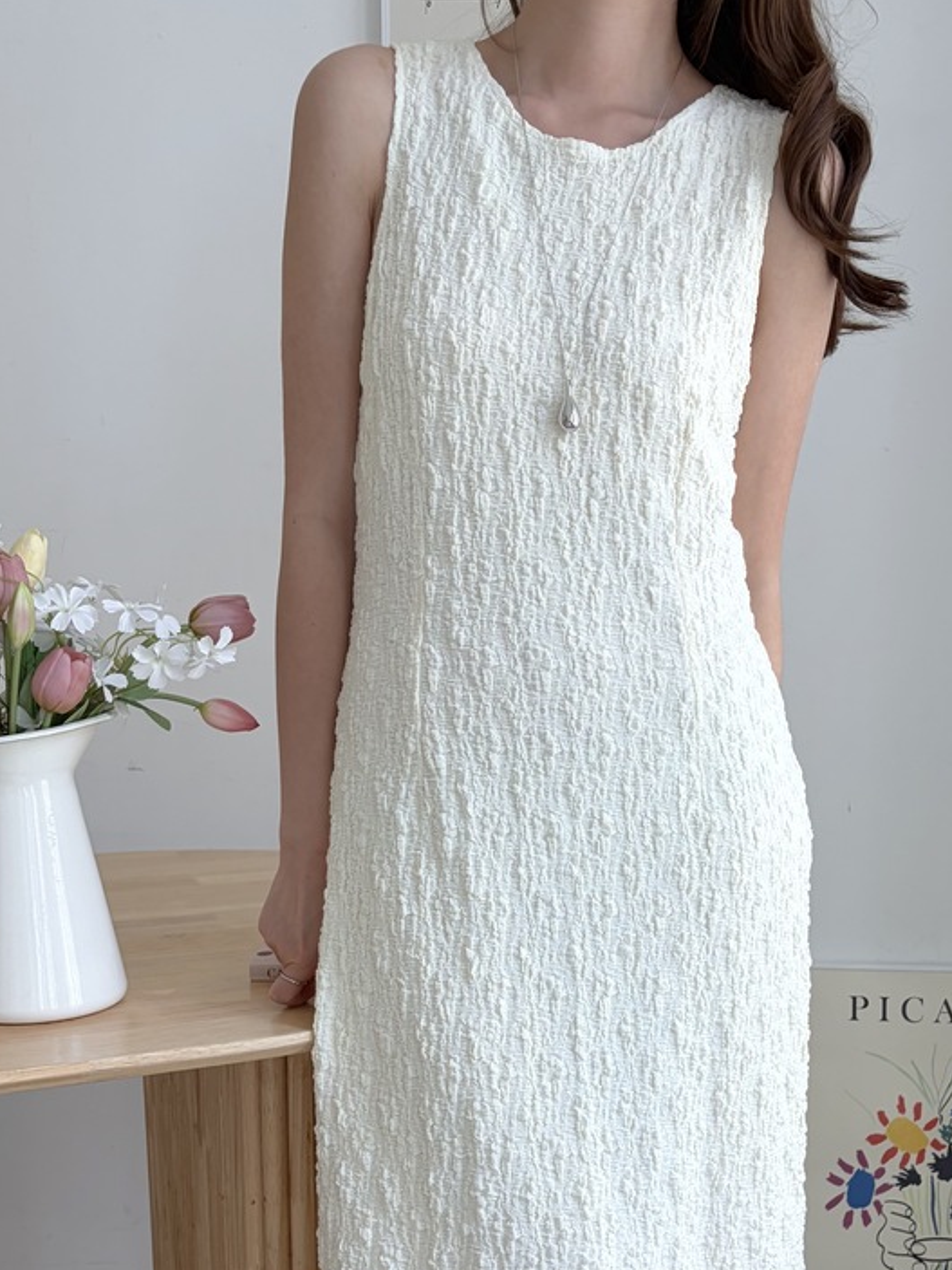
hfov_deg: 38.5
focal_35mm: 37
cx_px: 574
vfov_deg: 49.1
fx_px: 1357
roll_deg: -0.2
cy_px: 864
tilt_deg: -12.5
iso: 64
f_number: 1.6
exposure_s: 1/122
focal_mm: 5.96
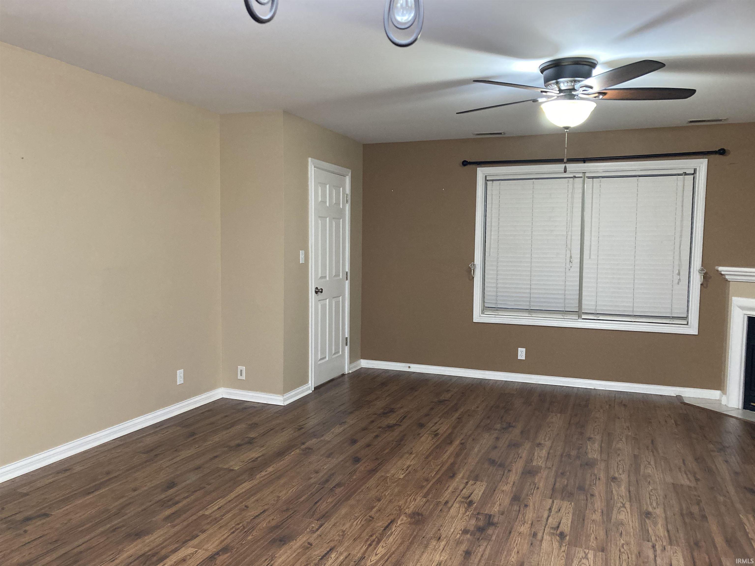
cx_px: 378
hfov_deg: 63.4
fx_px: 611
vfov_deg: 49.7
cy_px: 283
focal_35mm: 28
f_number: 1.8
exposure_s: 1/60
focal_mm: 3.99
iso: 200
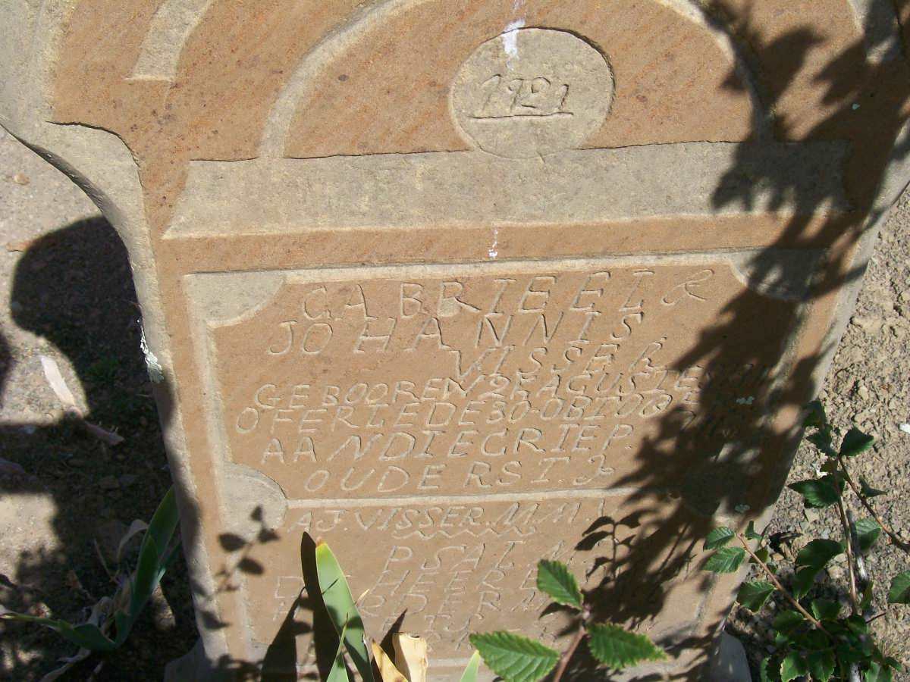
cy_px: 341
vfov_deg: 32.2
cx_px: 455
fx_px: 1183
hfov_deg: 42.1
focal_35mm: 45
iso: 80
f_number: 5.4
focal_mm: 7.6
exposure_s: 1/589
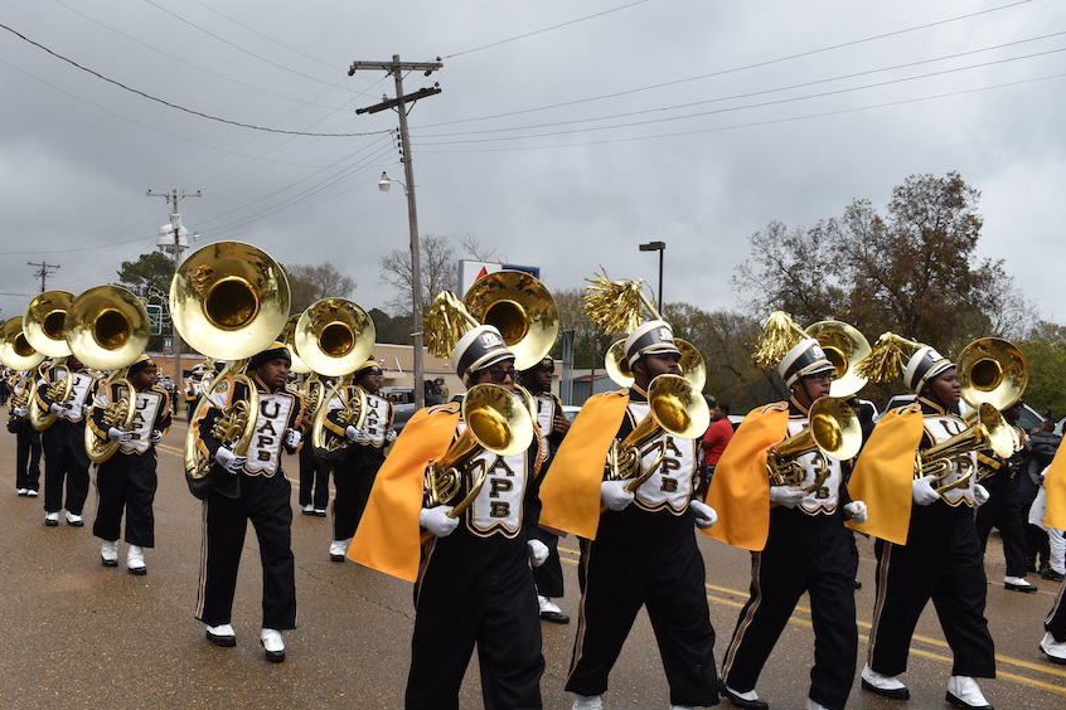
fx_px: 1155
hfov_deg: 49.3
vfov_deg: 34.2
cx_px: 444
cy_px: 382
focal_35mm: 39
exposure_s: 1/250
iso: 125
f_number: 8
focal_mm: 22
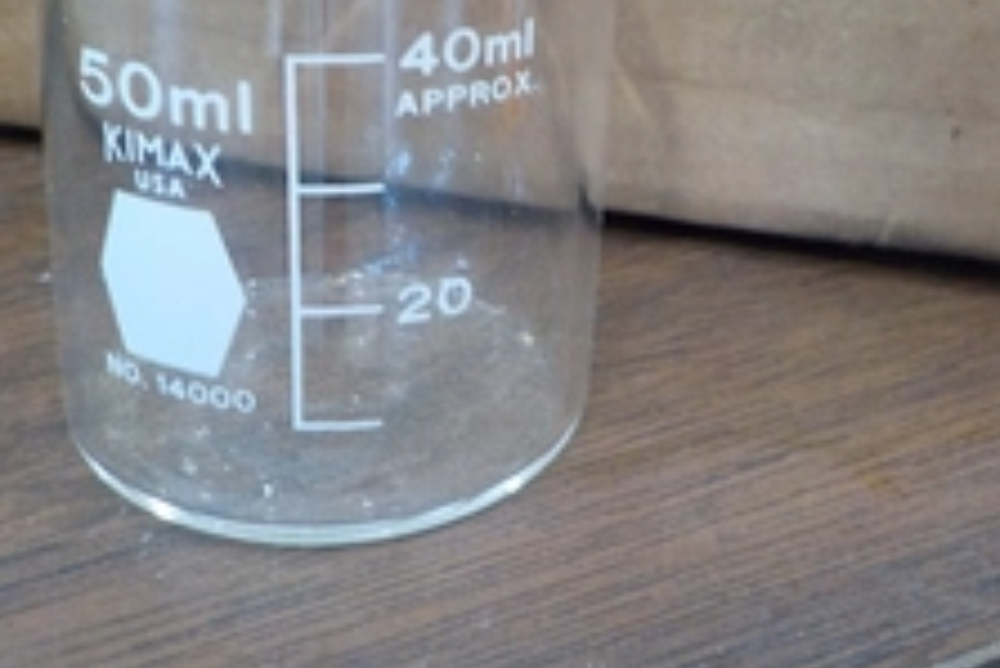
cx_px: 408
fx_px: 1557
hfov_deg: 35.5
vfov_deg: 23.9
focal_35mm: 56
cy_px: 152
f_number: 3.3
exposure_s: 1/30
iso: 280
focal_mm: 4.1
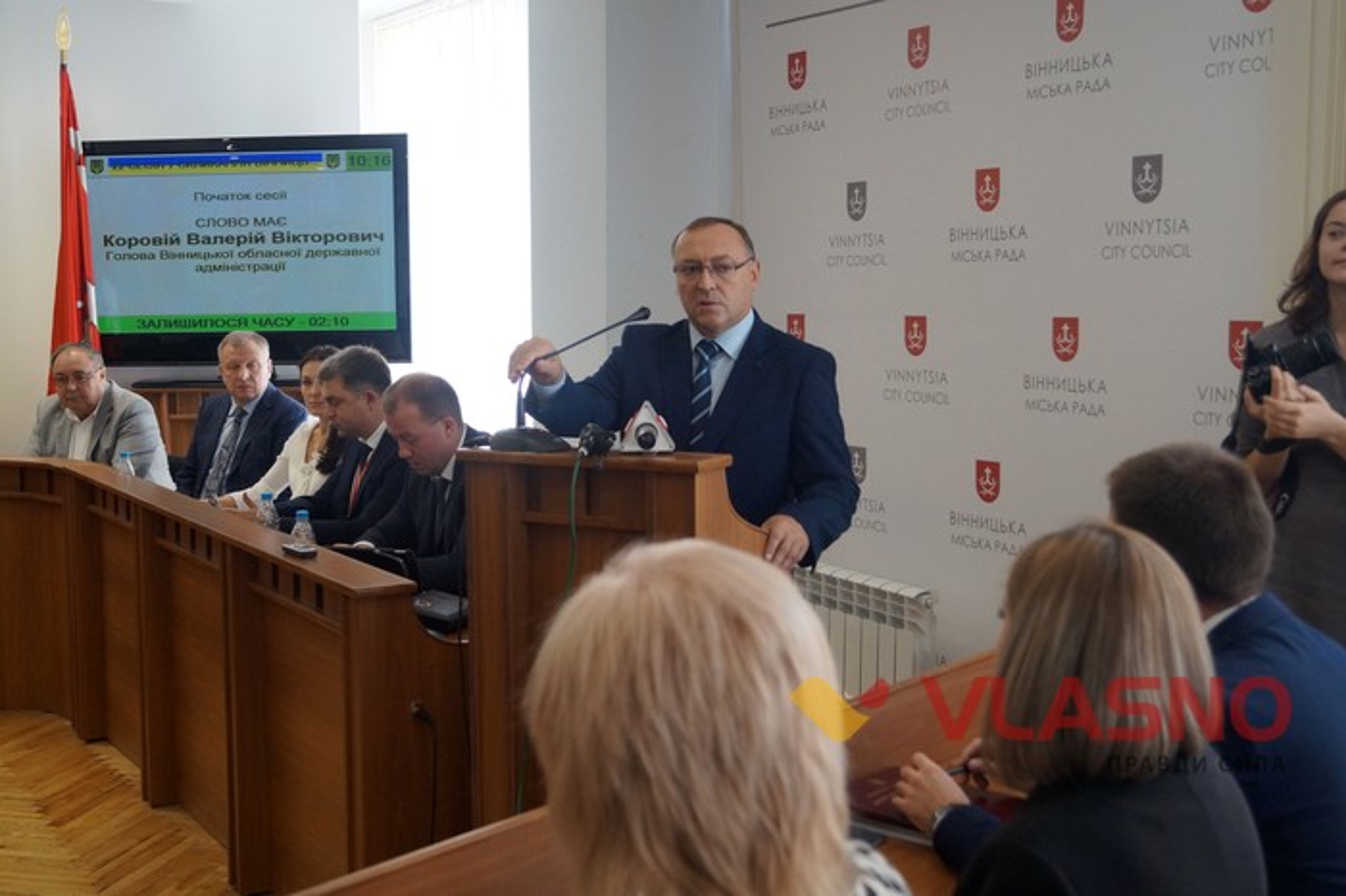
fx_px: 1570
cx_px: 673
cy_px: 448
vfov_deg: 31.9
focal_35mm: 42
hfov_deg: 46.4
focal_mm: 28
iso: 800
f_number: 4.5
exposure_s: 1/160
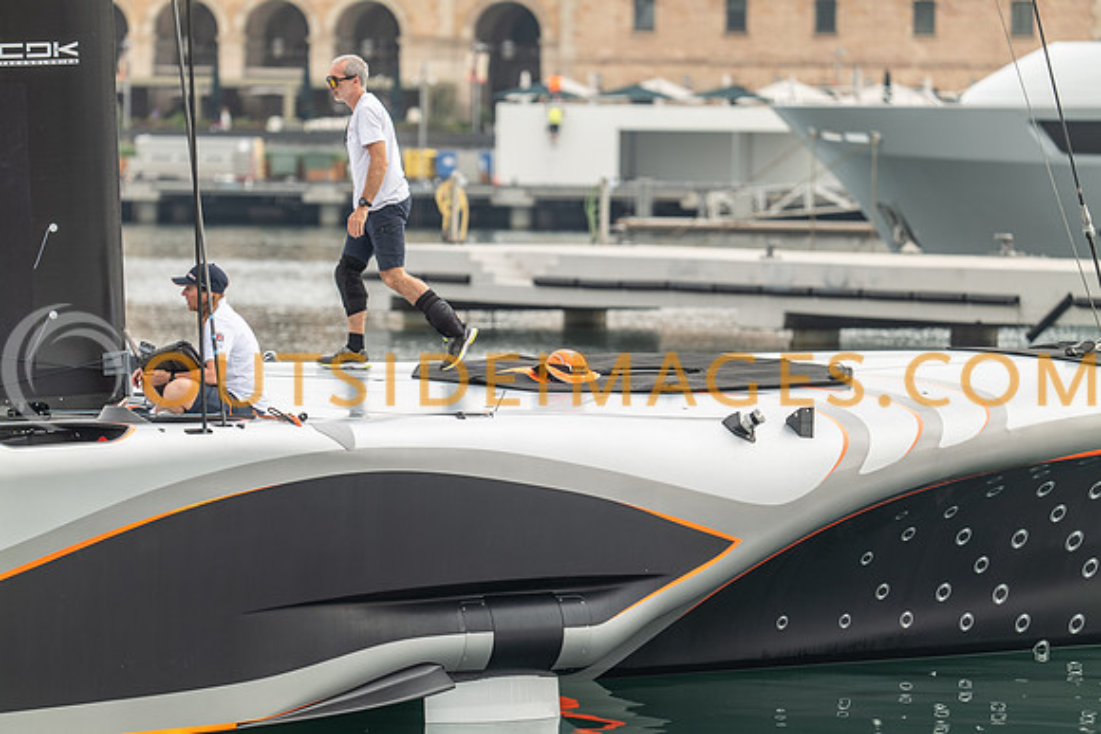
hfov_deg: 10.3
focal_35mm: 200
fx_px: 6118
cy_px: 367
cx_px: 550
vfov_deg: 6.9
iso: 100
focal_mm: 200
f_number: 3.5
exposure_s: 1/640
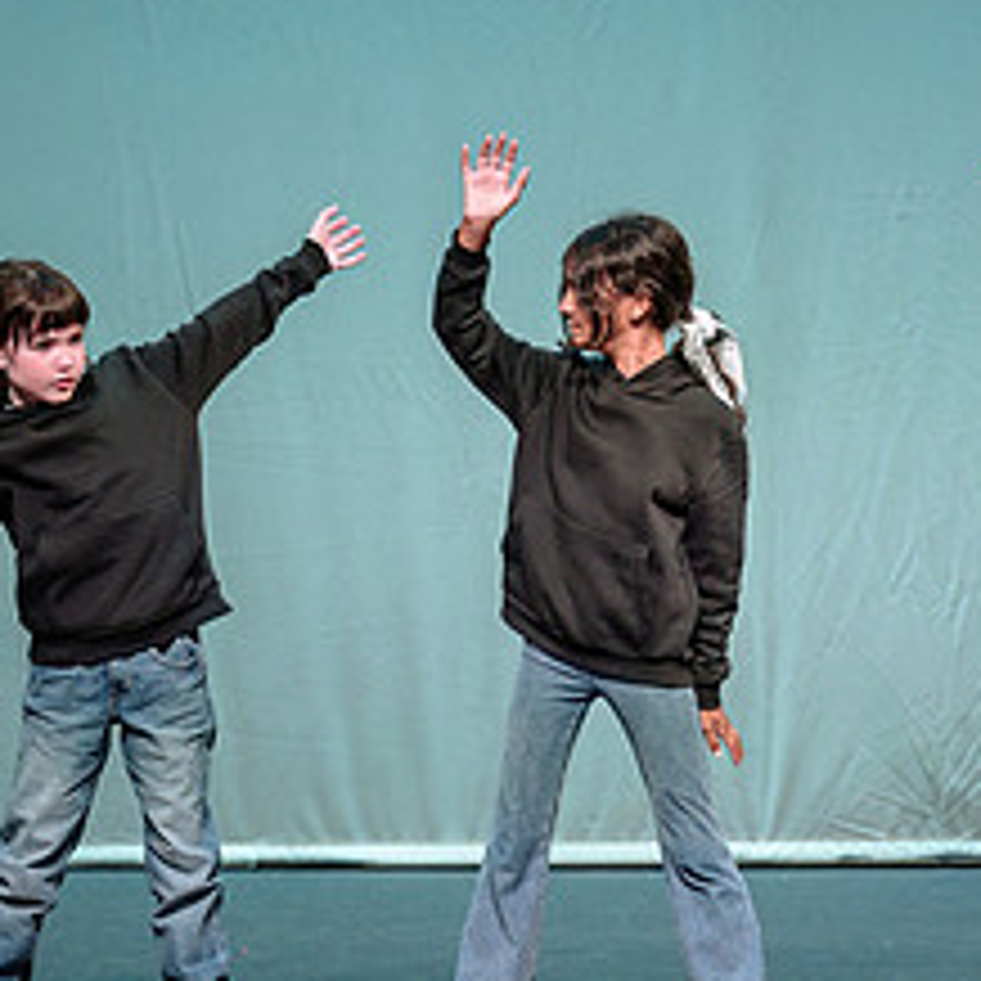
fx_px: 12633
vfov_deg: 4.4
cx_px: 544
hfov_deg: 4.4
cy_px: 551
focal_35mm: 394
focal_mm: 170
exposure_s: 1/500
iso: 1600
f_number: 2.8
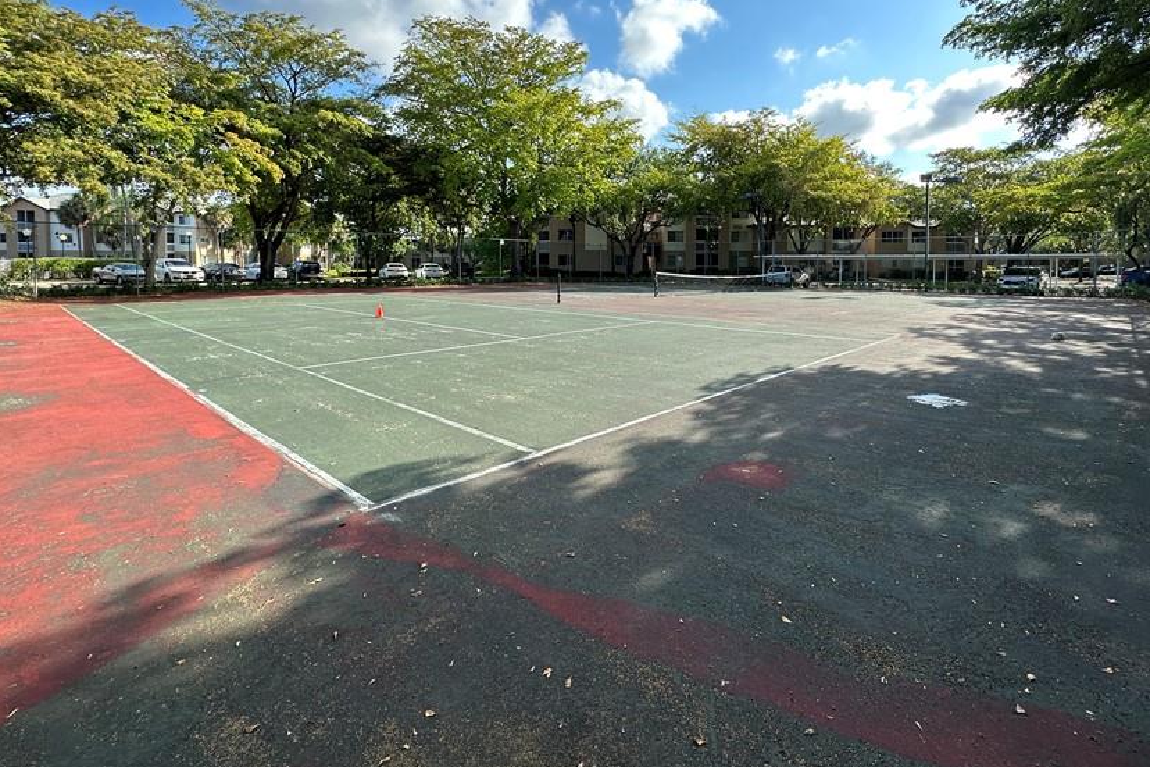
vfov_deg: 66.4
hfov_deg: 89.7
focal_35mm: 18
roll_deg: -0.4
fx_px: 575
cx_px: 639
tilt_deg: -2.2
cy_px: 288
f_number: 2.2
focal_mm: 2.22
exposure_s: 1/818
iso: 40
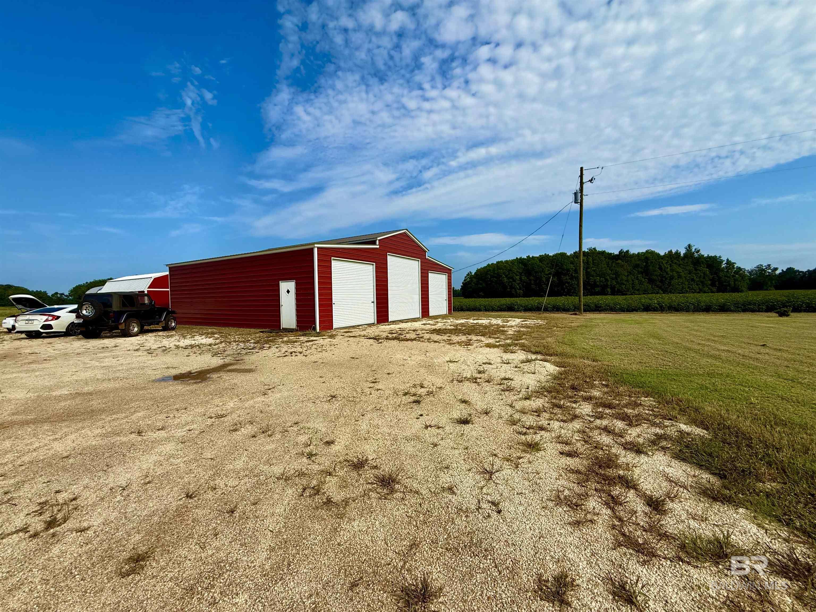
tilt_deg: -2.1
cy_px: 306
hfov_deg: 102.1
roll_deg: +0.5
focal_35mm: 14
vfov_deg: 85.7
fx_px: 330
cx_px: 408
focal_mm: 2.22
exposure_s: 1/2841
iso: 50
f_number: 2.2
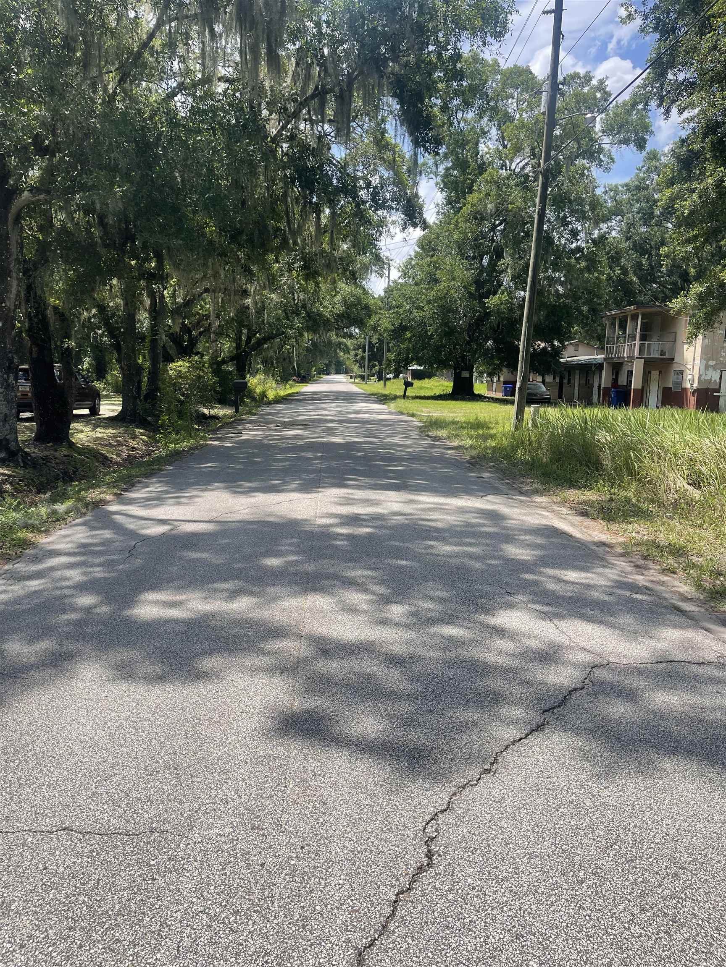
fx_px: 699
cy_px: 484
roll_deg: -1.4
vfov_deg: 69.4
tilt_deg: -9.1
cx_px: 363
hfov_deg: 54.9
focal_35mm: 25
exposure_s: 1/1667
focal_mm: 5.1
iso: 32
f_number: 1.6
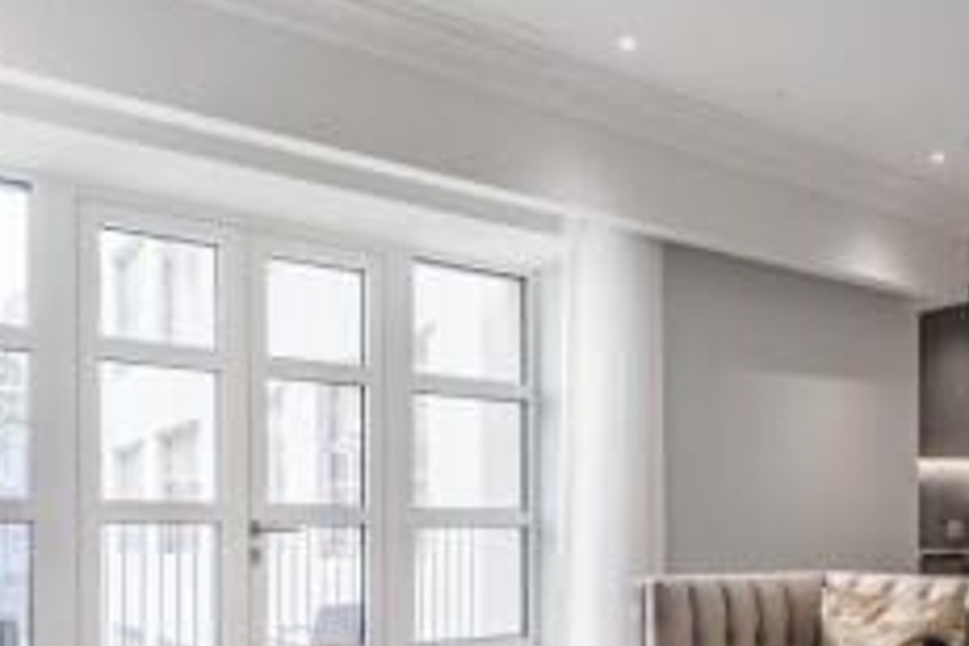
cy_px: 547
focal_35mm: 35
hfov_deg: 54.3
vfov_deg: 36.1
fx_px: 942
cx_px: 533
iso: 640
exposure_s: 1/40
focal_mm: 11.2
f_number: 5.6
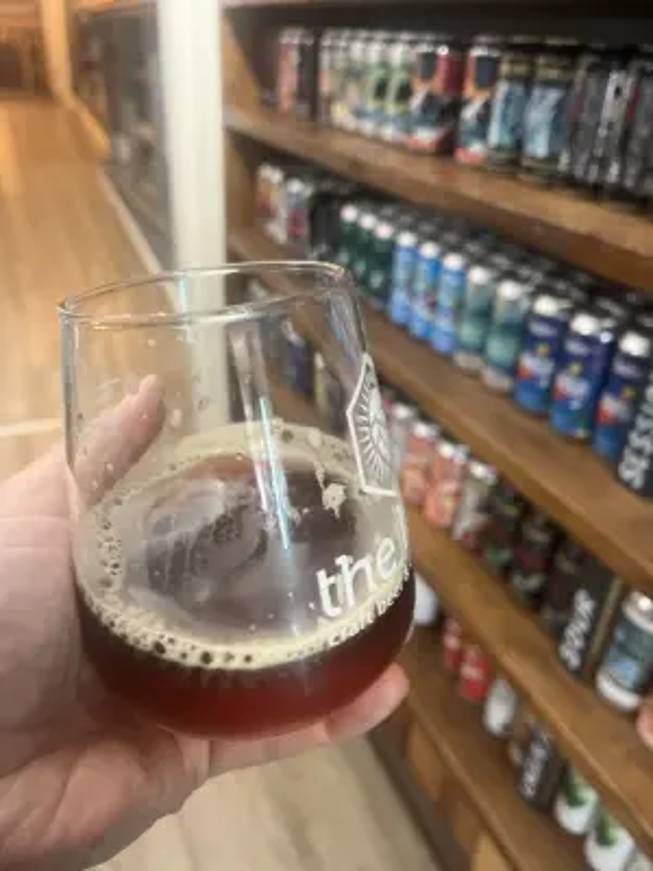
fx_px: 654
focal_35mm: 26
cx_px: 326
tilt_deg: -28.0
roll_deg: -1.2
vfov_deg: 67.3
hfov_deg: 53.1
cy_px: 436
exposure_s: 1/33
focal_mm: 5.1
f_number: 1.6
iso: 400
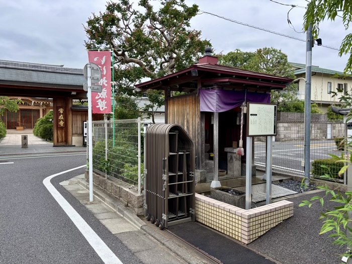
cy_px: 132
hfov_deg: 67.3
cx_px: 176
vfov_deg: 53.1
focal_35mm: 26
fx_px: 264
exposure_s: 1/654
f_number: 1.6
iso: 50
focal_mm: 5.96
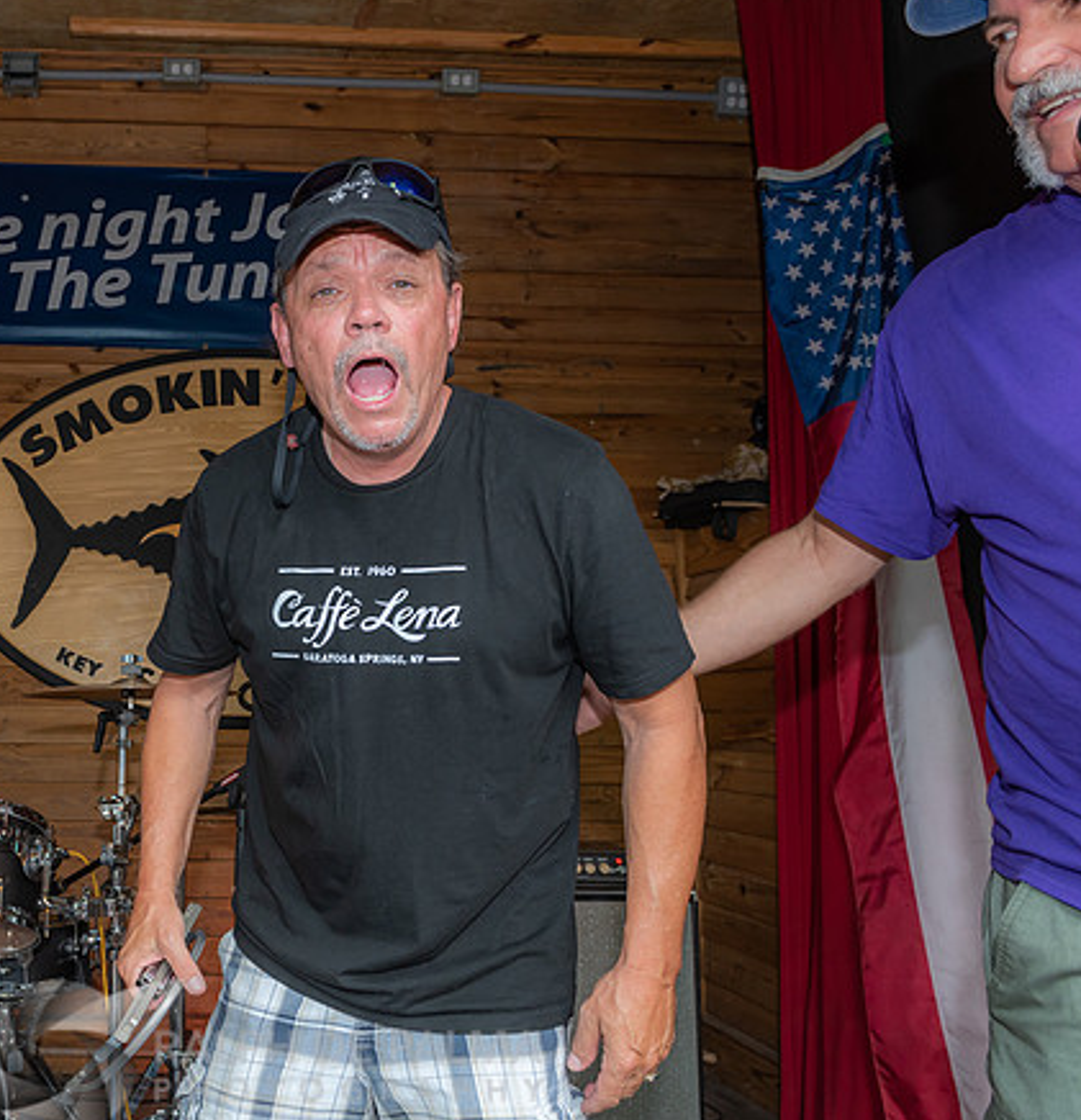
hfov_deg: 46.3
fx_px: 1187
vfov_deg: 50.5
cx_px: 207
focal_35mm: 33
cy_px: 576
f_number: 5.6
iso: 800
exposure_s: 1/160
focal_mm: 24
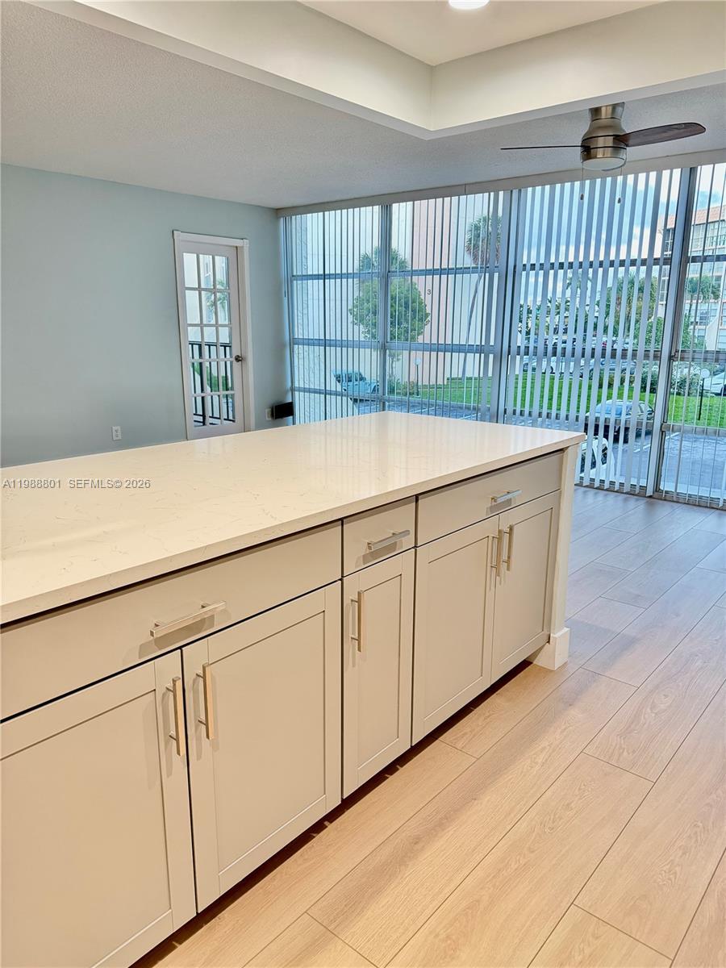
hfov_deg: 56.8
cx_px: 363
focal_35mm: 24
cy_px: 484
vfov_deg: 71.6
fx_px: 671
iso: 500
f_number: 1.78
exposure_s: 1/60
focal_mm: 6.76
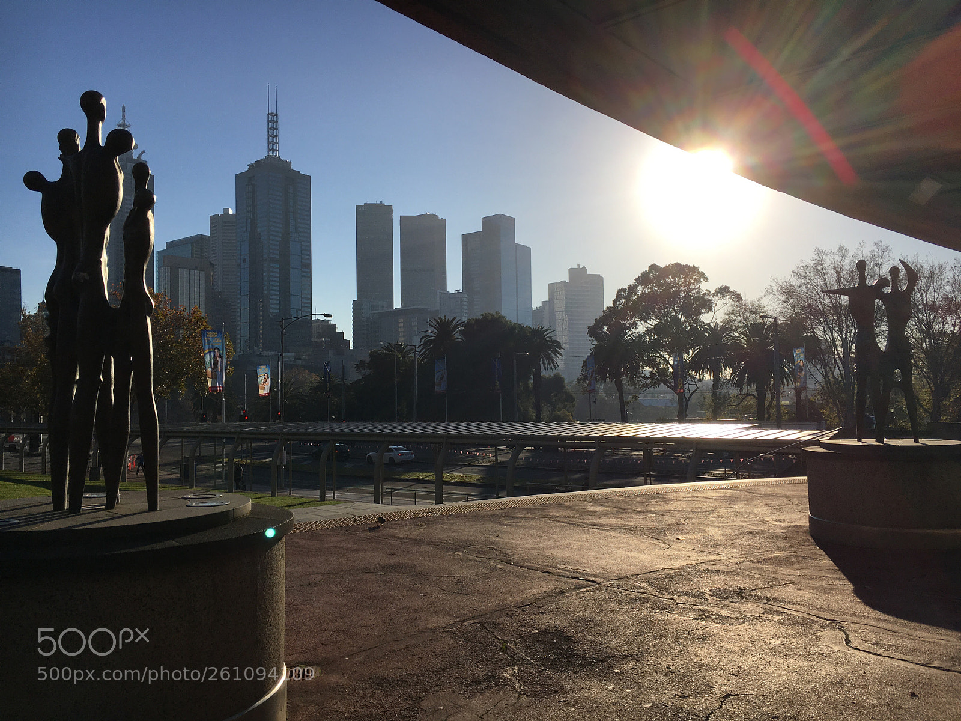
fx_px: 805
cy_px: 360
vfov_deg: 48.2
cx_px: 480
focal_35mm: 29
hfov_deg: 61.7
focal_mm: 4.15
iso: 25
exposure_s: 1/3846
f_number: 2.2
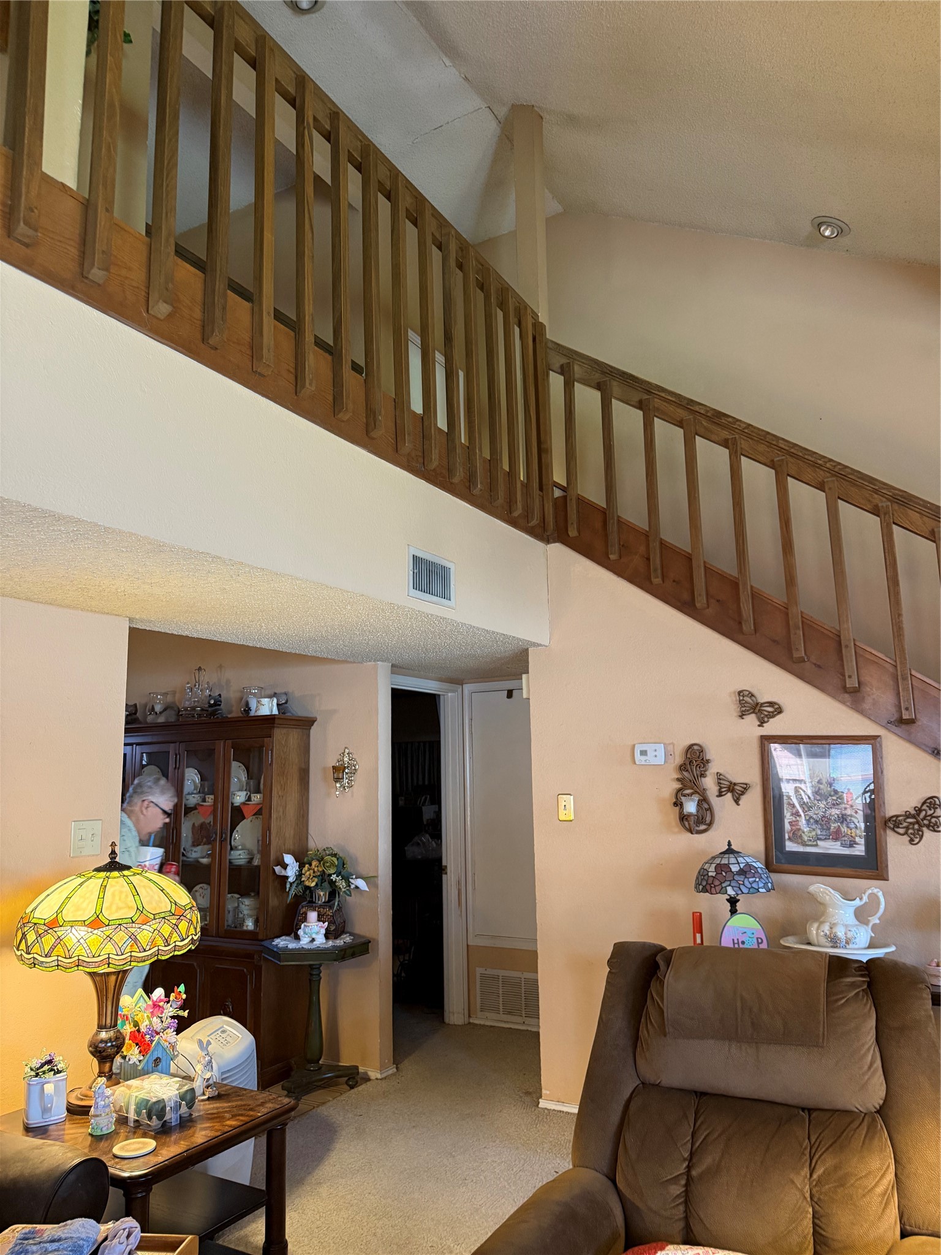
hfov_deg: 56.8
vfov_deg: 71.6
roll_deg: -0.2
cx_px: 470
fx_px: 870
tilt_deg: +7.9
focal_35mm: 24
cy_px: 628
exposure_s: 1/60
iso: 500
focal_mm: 6.76
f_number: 1.78
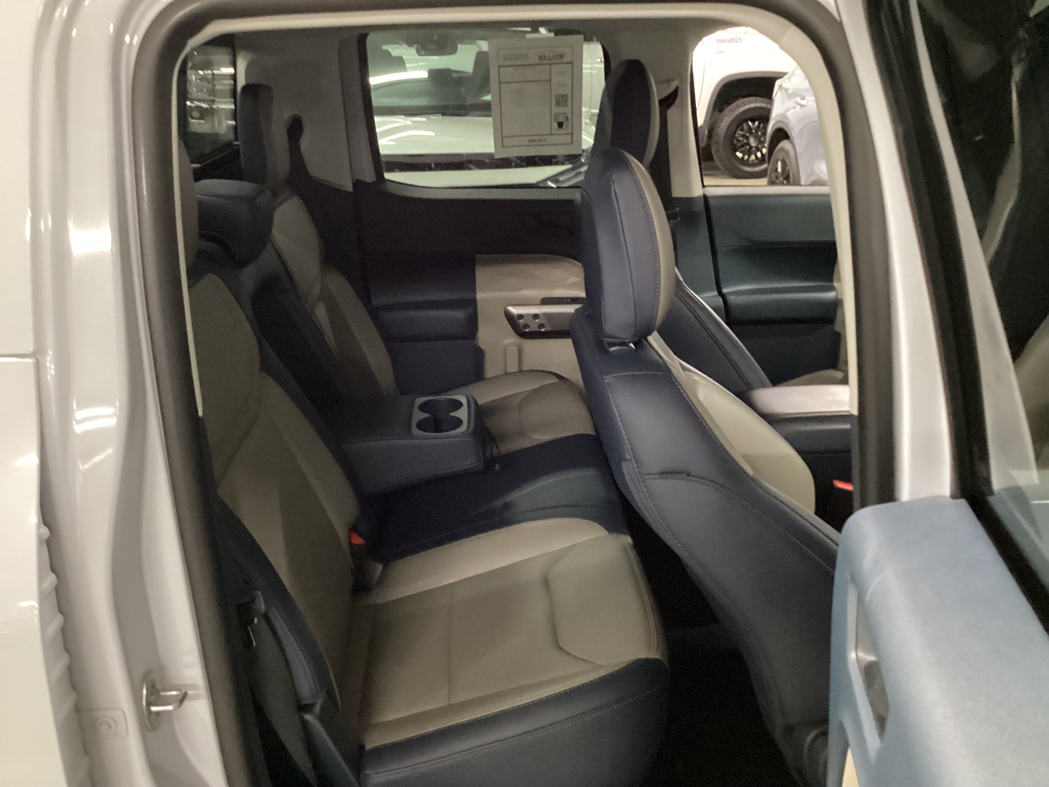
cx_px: 524
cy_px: 394
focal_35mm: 31
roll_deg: +1.6
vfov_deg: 45.4
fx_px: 939
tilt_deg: -22.9
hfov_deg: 58.4
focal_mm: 3.3
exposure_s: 1/20
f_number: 2.4
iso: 640
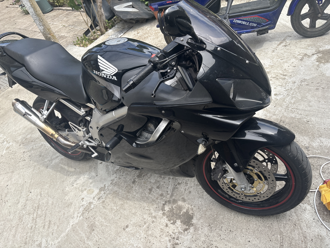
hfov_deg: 67.3
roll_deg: +20.7
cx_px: 165
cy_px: 124
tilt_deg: -42.3
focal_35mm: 26
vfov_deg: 53.1
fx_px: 248
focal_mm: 5.96
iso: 50
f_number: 1.6
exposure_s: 1/1001
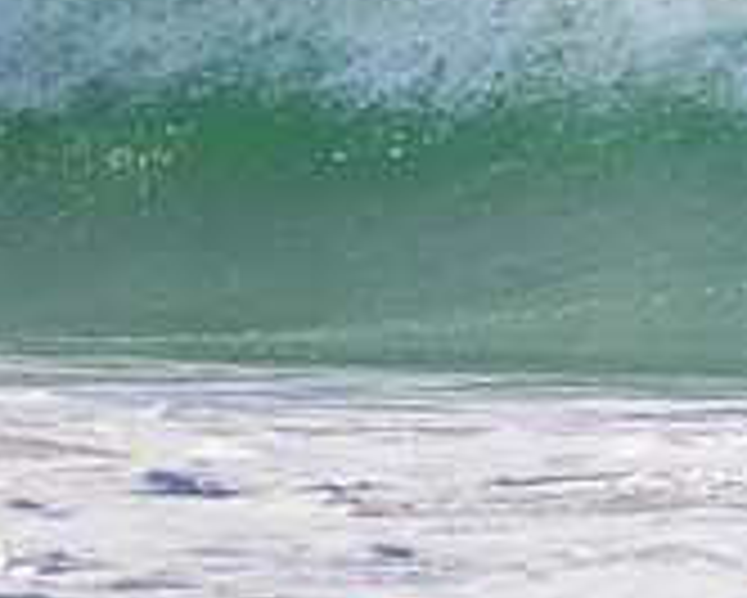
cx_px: 1292
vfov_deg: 0.6
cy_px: -137
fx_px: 57958
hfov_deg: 0.7
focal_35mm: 2620
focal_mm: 800
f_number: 11
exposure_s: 1/2000
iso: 1800
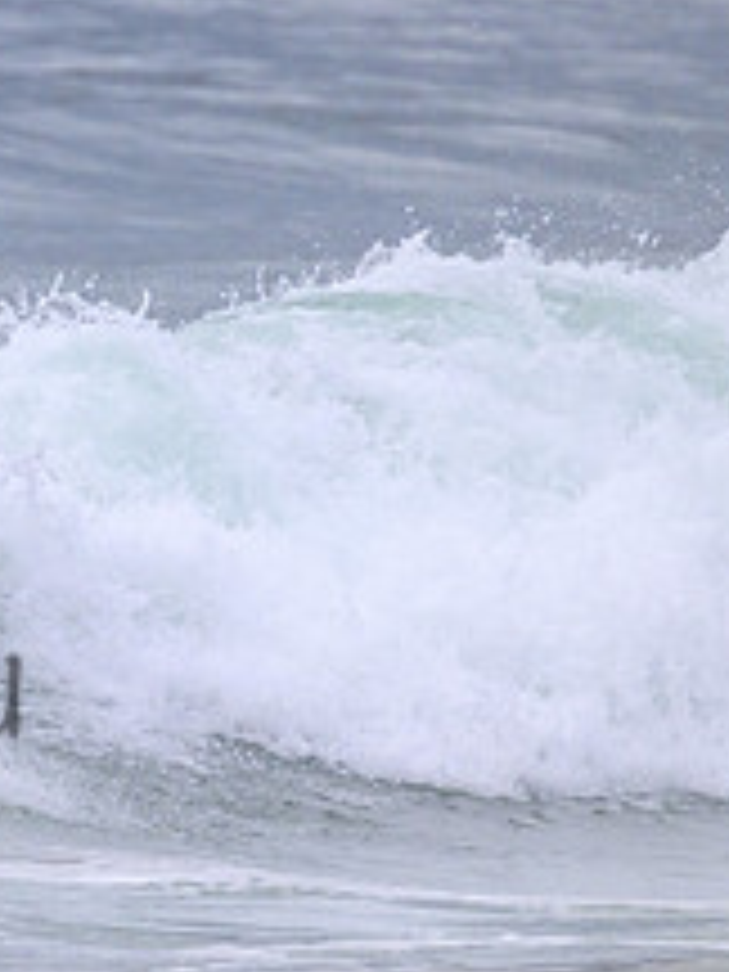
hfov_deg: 0.7
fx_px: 57956
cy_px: 632
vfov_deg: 1.0
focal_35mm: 2064
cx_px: -454
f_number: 11
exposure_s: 1/1600
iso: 1400
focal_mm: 800
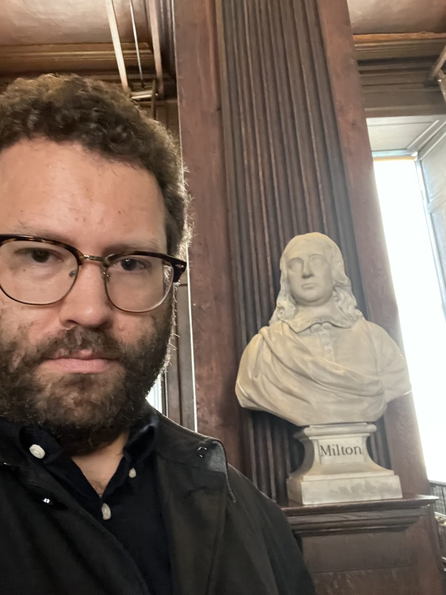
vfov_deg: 60.0
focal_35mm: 30
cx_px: 223
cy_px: 298
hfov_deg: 46.8
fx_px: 515
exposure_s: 1/17
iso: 1250
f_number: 2.2
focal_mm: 2.71
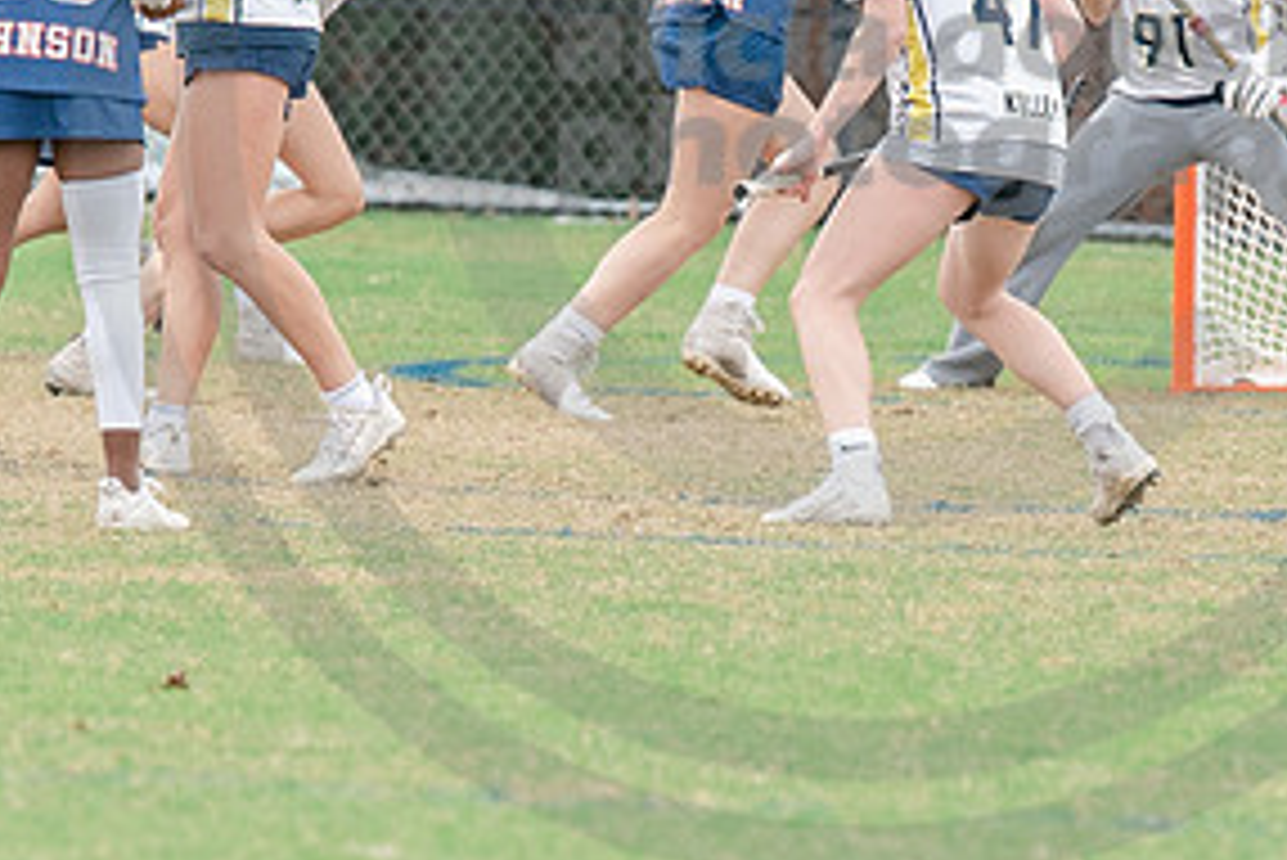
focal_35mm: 1039
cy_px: 609
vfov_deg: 1.3
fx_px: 37161
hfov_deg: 2.0
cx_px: 871
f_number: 2.8
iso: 450
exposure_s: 1/1250
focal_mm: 200
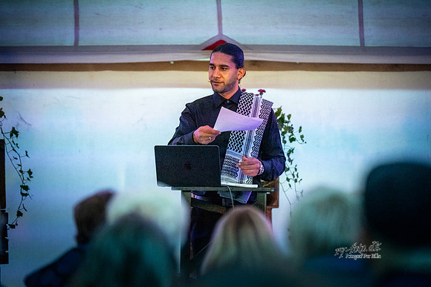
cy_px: 144
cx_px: 216
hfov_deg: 13.2
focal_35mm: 156
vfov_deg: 8.8
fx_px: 1868
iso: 25600
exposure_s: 1/8000
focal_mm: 156
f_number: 2.8
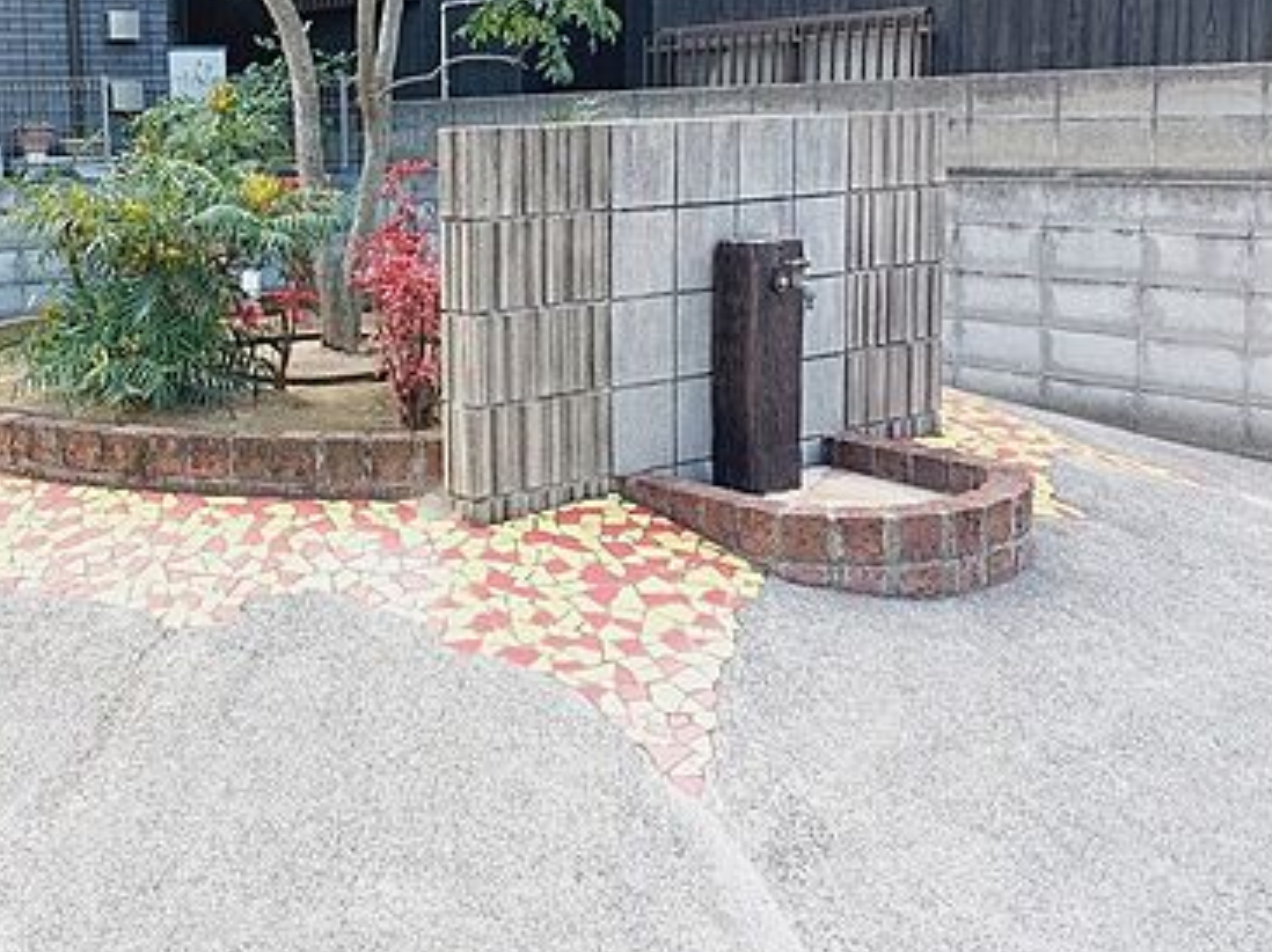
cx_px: 316
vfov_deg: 34.1
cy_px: 334
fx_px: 1542
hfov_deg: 43.4
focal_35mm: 42
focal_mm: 5.23
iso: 25
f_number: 1.8
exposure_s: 1/199
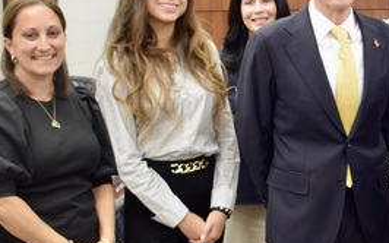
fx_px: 975
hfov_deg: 21.7
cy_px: 112
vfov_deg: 14.2
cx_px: 395
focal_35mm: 92
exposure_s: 1/30
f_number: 4
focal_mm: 20
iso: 720
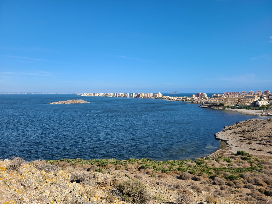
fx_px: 204
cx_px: 136
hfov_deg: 67.3
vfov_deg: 53.1
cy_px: 102
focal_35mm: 26
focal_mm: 5.4
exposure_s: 1/2210
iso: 40
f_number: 1.8
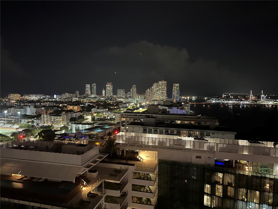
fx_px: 209
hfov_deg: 67.3
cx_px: 139
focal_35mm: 26
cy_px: 104
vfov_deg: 53.1
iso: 800
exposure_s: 1/11
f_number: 1.5
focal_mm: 5.7
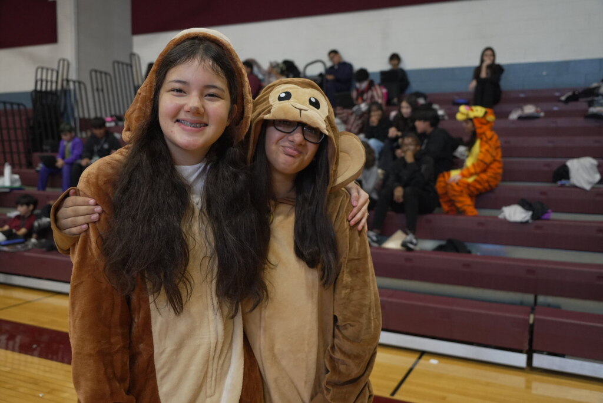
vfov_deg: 41.2
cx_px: 302
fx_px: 536
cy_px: 202
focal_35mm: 32
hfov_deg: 58.7
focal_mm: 32
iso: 4000
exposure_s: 1/200
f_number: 4
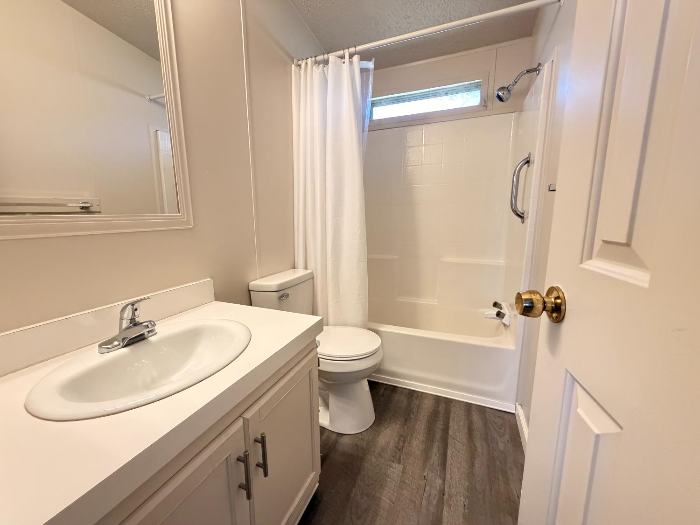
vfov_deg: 85.7
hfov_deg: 102.1
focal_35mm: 14
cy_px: 262
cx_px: 350
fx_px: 283
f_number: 2.2
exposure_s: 1/60
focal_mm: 2.22
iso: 1000
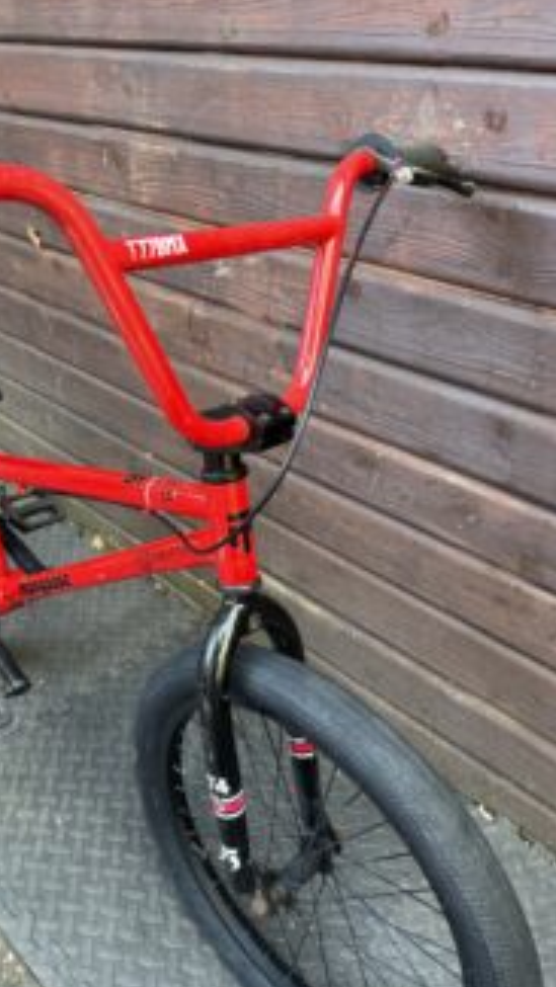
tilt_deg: -33.2
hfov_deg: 39.8
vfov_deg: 66.0
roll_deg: -0.2
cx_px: 191
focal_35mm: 29
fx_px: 759
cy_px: 513
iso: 200
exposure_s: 1/75
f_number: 1.78
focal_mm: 6.76
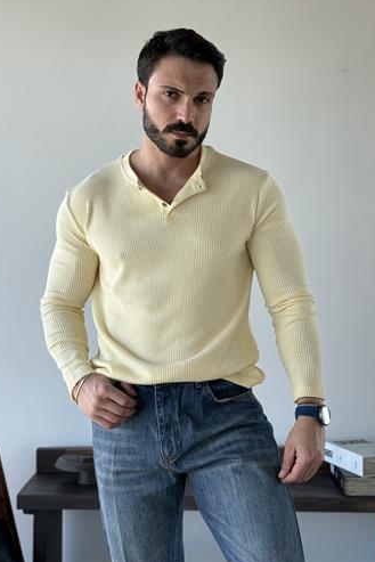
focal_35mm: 54
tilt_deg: +0.6
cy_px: 262
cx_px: 176
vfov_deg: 36.8
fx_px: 843
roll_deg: +0.1
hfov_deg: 25.1
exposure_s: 1/309
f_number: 1.78
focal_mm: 6.76
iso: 80
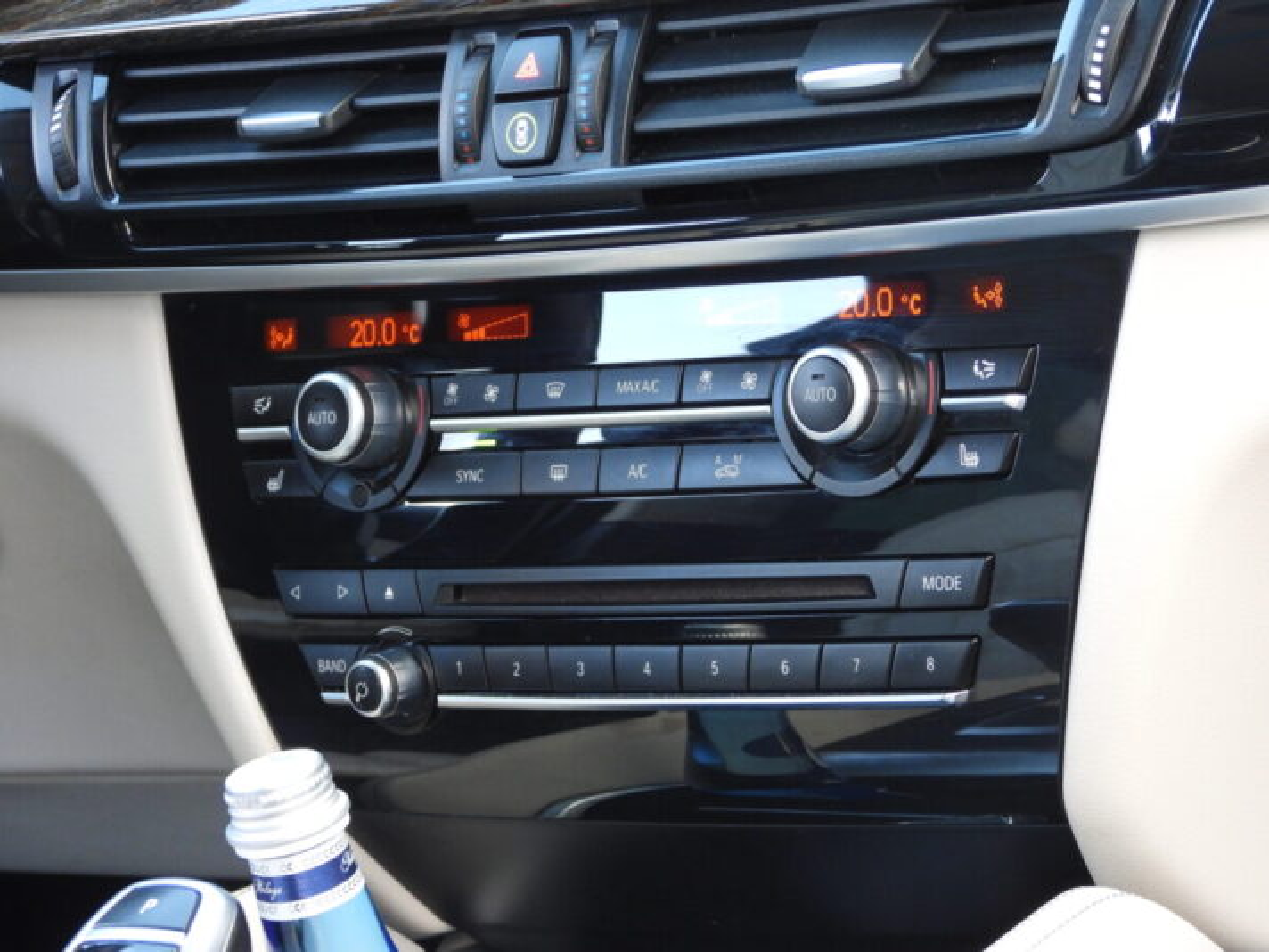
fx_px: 4949
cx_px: 634
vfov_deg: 11.0
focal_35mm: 135
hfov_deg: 14.6
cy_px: 476
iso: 400
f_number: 4
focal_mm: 24.3
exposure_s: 1/30
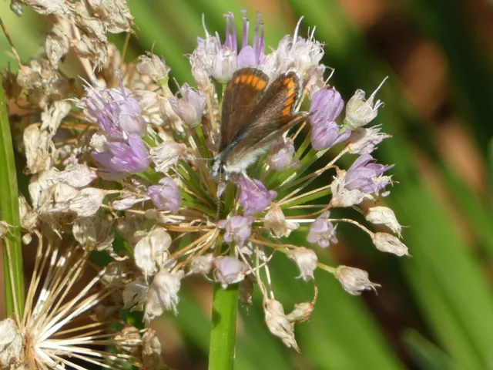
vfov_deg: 2.5
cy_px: 185
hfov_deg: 3.4
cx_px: 246
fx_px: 8317
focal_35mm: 584
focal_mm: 104.7
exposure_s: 1/320
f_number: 5.6
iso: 80
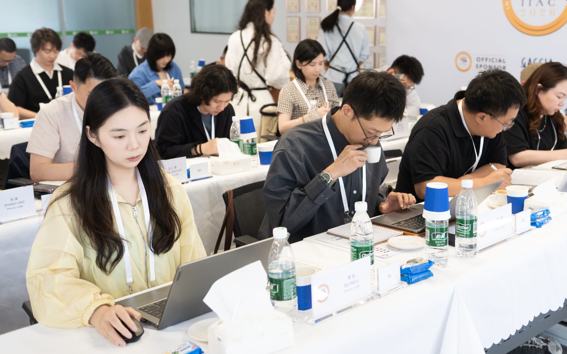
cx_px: 312
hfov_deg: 44.3
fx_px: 695
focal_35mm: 45
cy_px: 153
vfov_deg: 28.6
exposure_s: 1/160
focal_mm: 38
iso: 640
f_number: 4
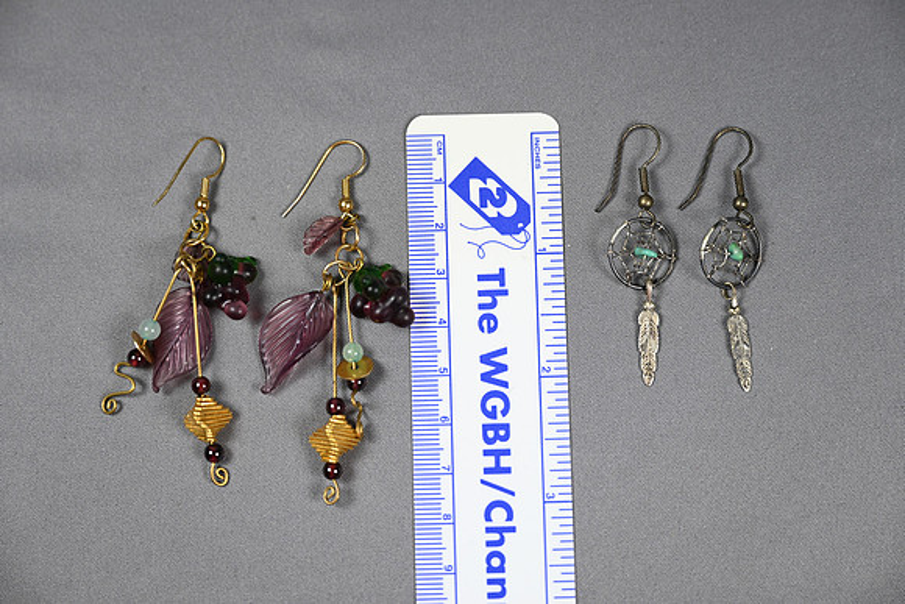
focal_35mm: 70
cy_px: 302
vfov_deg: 19.5
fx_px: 1760
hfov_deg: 28.8
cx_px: 452
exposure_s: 1/200
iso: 400
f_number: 4
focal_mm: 70
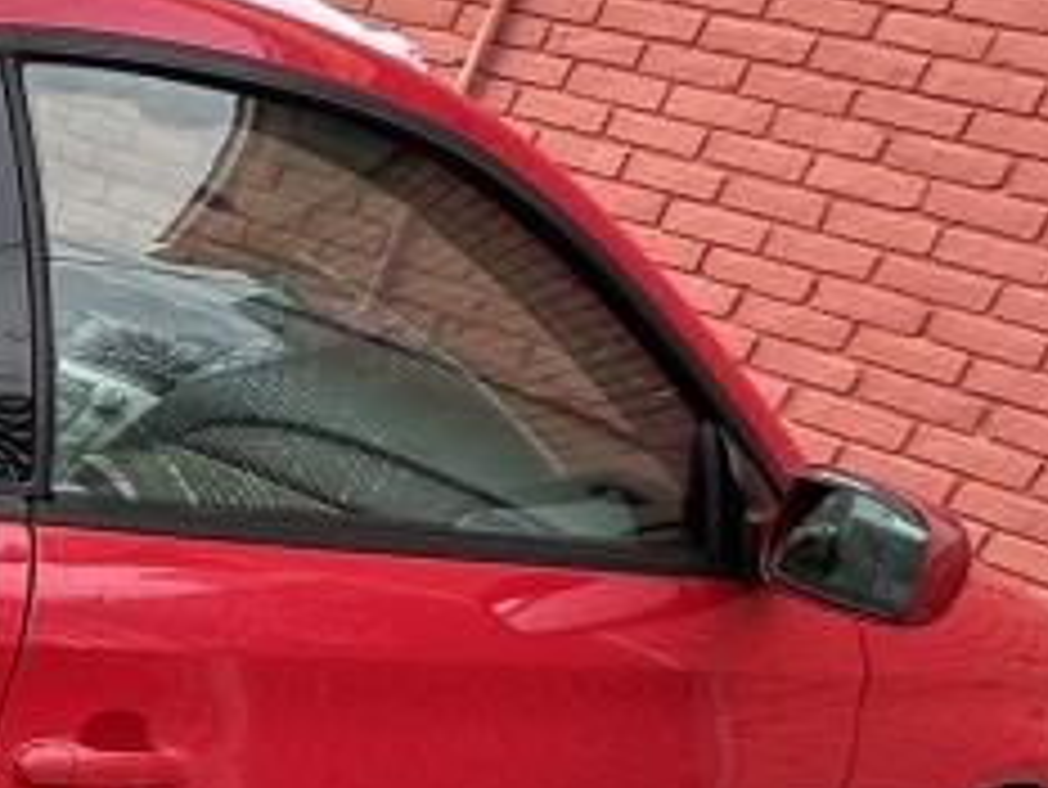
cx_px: -1012
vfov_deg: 18.4
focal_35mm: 77
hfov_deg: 18.0
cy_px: 887
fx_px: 2332
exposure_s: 1/217
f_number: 2.2
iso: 40
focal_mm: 2.22
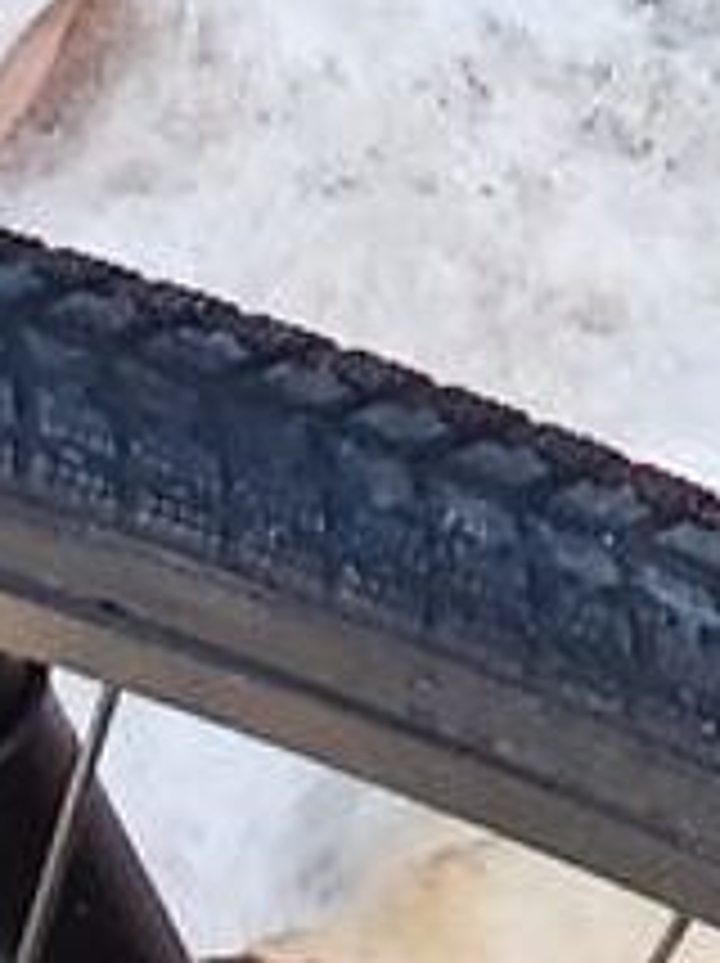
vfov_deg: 15.7
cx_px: 1440
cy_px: -790
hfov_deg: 12.3
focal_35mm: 106
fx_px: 2946
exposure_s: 1/50
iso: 50
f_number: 2.2
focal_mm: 1.4
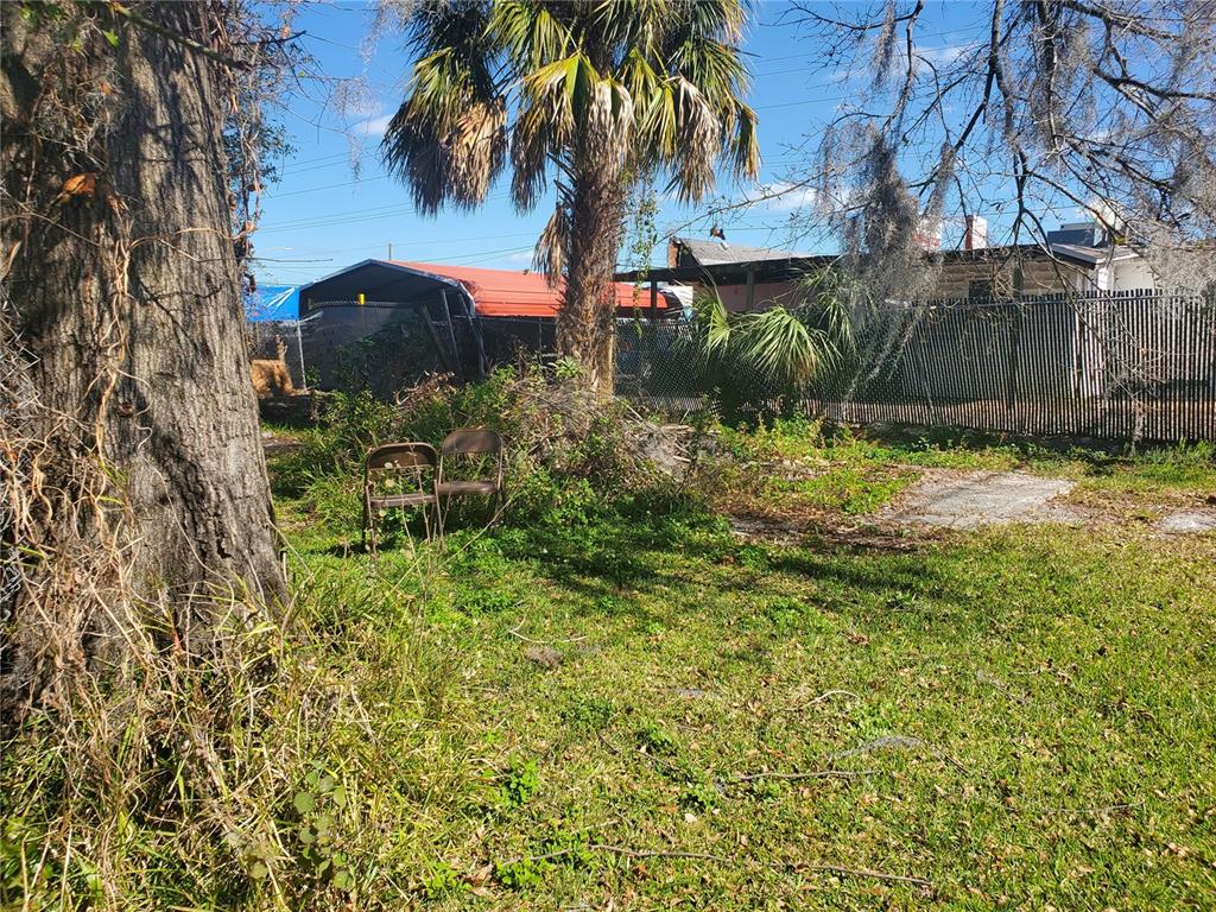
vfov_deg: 53.1
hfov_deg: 67.3
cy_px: 456
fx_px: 913
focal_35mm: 26
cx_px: 608
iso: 50
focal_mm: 4.3
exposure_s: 1/1013
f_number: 2.4
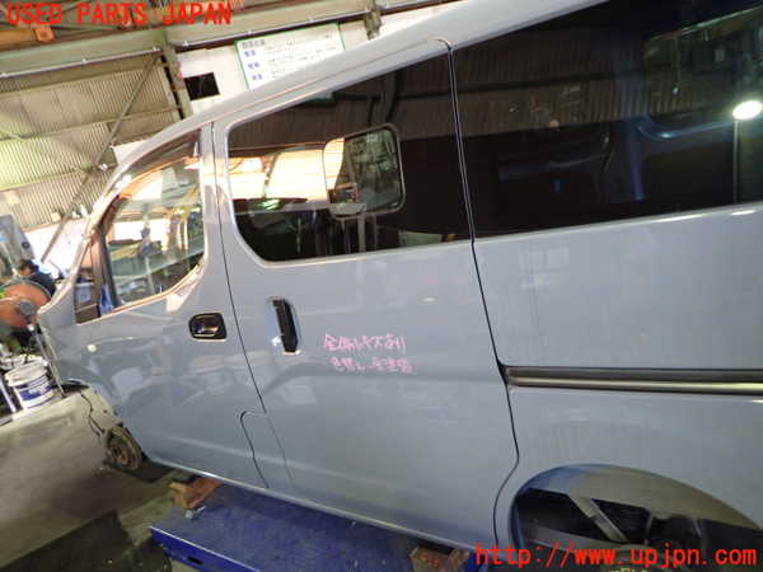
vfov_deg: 54.9
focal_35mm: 25
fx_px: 551
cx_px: 382
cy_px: 286
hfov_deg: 69.4
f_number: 2
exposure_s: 1/30
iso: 400
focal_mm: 4.5
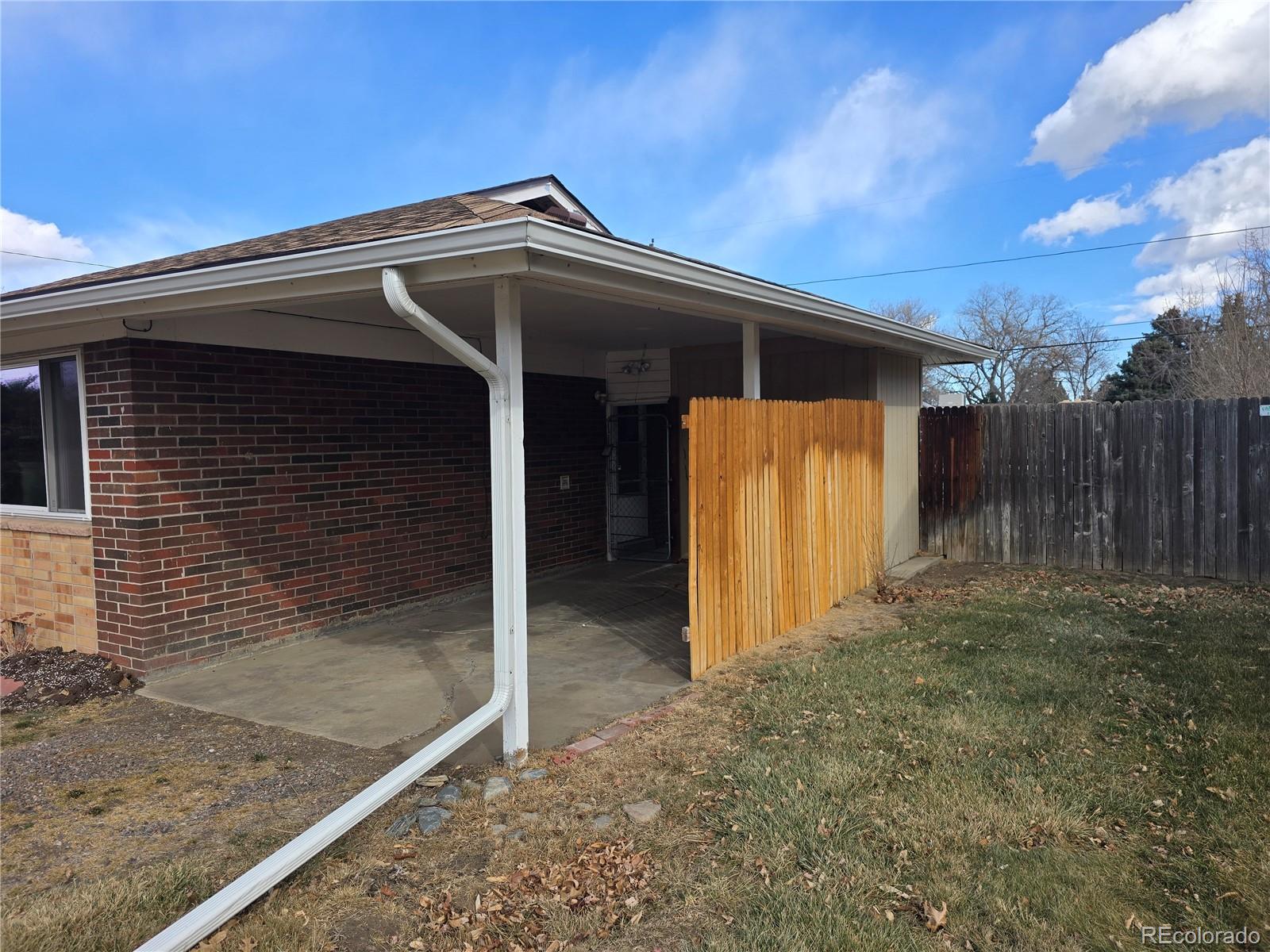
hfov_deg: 73.9
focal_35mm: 23
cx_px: 635
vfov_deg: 58.9
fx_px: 844
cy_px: 476
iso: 12
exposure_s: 1/390
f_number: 1.7
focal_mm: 6.3
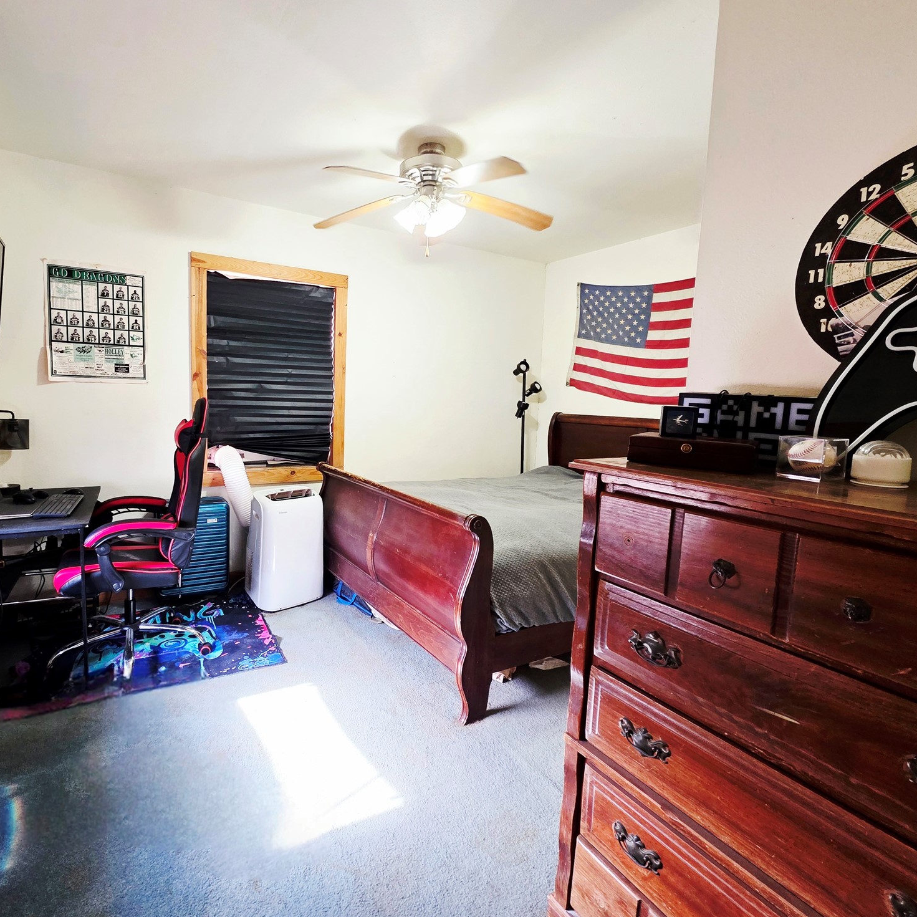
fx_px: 480
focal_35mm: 16
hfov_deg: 86.8
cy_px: 449
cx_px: 386
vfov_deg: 87.4
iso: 200
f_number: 1.9
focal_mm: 2.2
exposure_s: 1/60.2
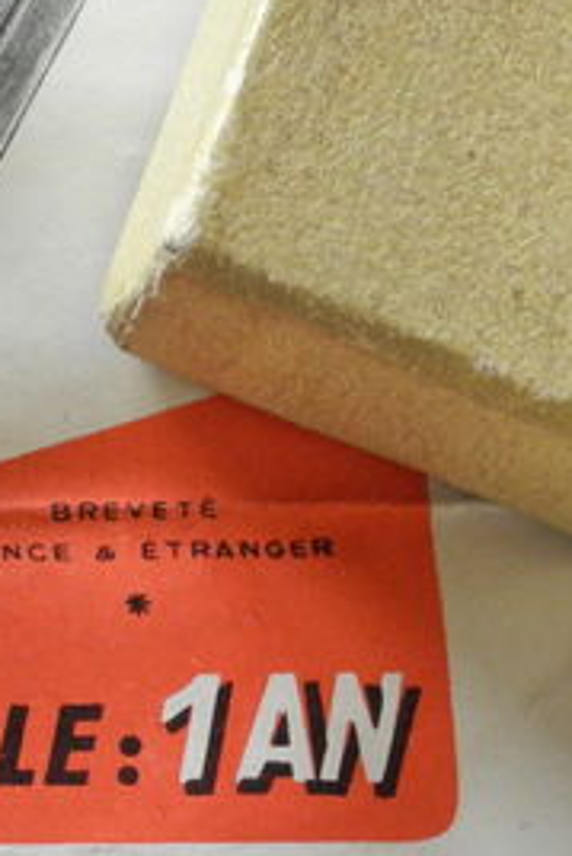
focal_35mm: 194
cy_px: 35
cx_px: -358
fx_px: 4617
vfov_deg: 10.5
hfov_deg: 7.0
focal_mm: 10.7
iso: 400
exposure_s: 1/31
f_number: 3.5
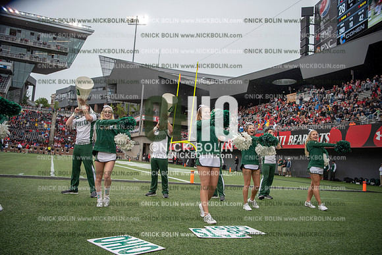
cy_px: 128
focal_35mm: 27
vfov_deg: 48.0
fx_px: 287
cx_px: 191
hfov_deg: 67.4
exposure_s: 1/1000
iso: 250
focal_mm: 27
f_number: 2.8
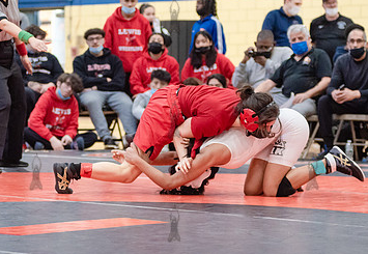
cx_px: 142
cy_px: 134
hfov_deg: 14.2
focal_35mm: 143
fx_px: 1478
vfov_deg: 9.8
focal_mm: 80
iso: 4000
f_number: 3.5
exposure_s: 1/320
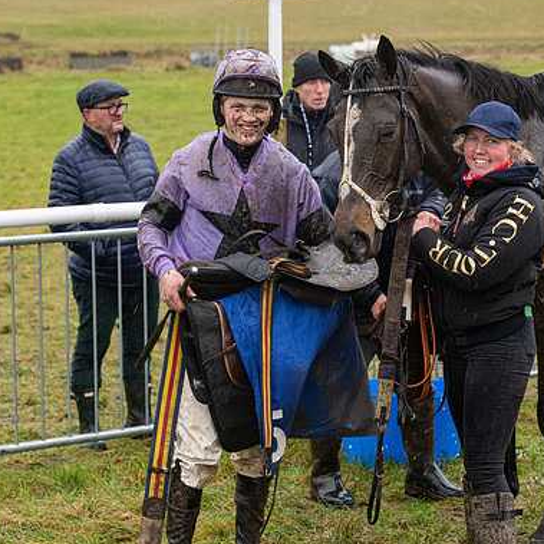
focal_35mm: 106
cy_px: 235
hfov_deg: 16.4
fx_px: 1885
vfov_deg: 16.4
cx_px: 356
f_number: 5
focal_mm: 70
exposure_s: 1/500
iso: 800
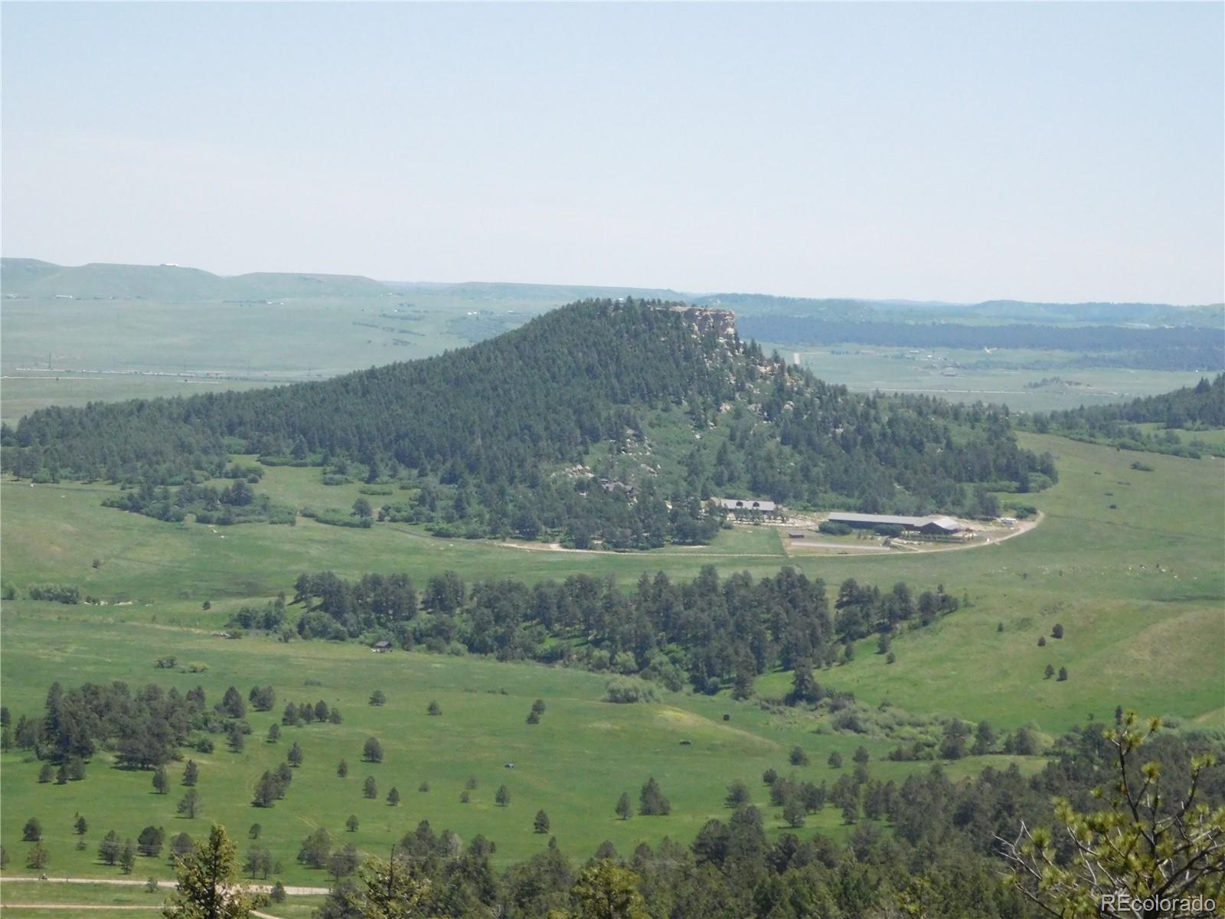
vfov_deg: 12.9
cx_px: 612
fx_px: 4070
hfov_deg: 17.1
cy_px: 460
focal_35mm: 115
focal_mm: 20.3
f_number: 9.6
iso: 800
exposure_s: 1/800
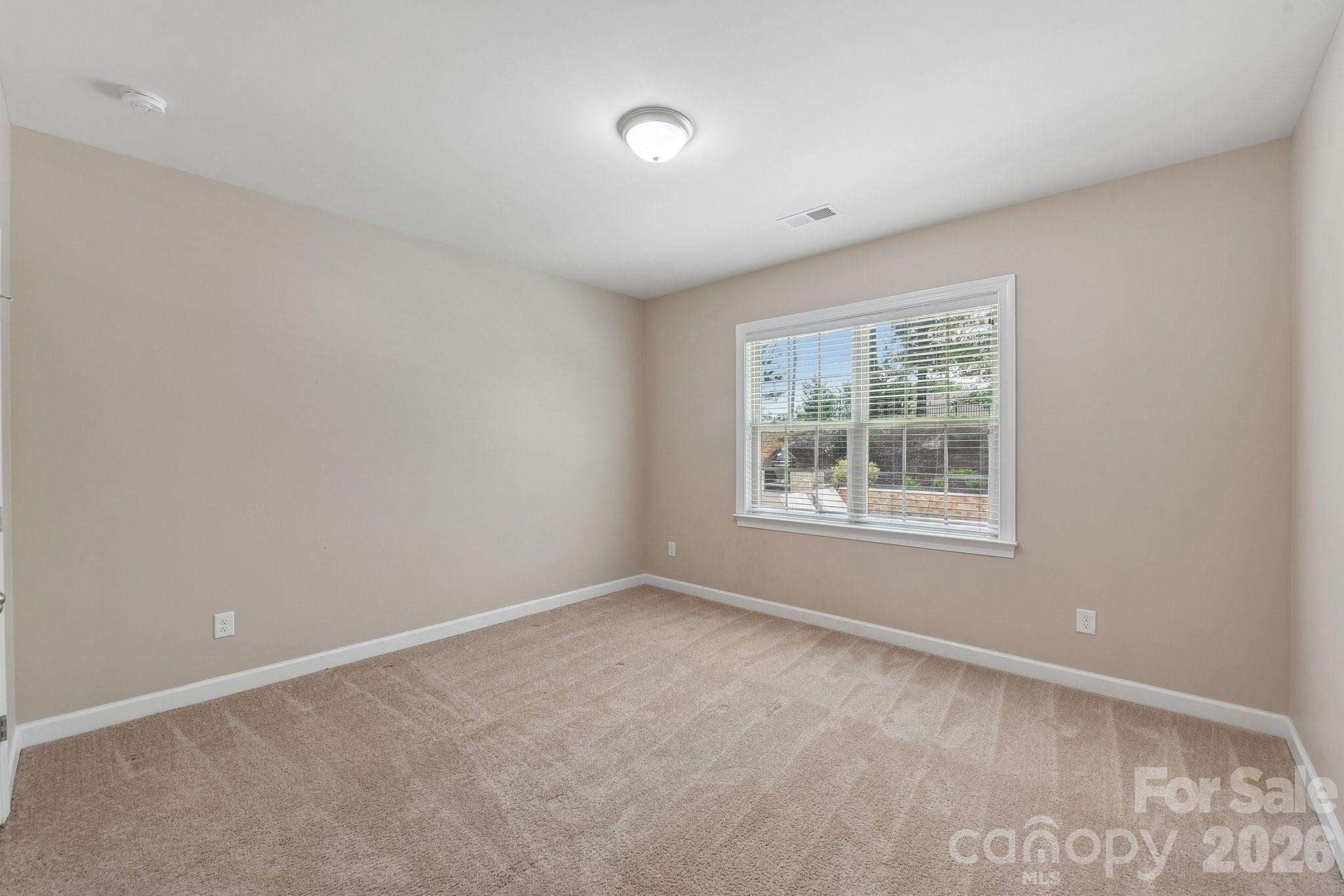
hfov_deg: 100.4
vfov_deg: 77.3
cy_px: 448
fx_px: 560
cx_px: 672
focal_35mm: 15
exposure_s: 1/25
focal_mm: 15
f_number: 8
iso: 200
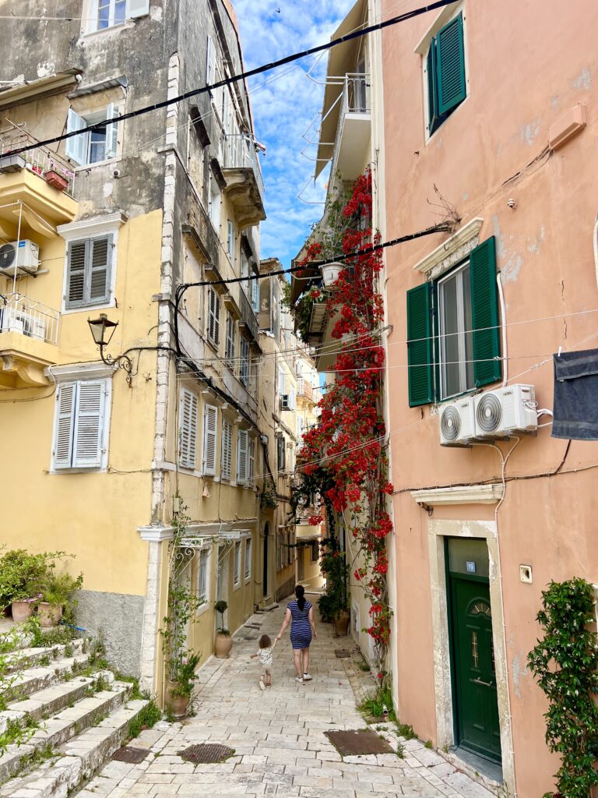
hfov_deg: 53.1
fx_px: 599
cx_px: 299
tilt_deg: +10.8
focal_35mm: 26
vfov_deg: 67.3
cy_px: 399
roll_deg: +1.0
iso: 50
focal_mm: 5.7
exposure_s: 1/1511
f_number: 1.5
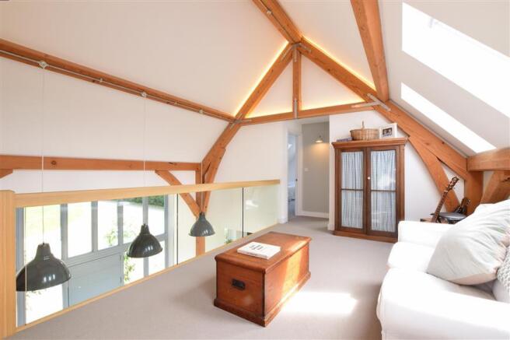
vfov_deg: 77.3
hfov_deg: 100.4
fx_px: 212
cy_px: 170
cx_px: 255
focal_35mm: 15
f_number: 20
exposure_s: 1/8
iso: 400
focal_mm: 10
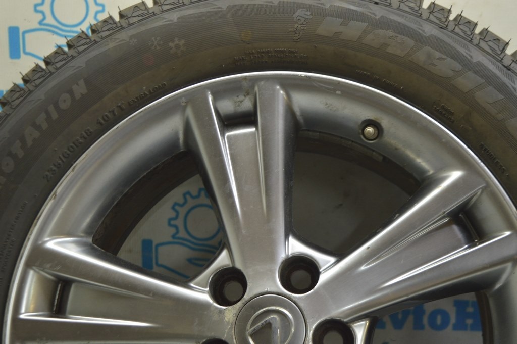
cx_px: 258
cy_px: 172
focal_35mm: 51
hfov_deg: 38.9
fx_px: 732
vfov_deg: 26.4
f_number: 5.6
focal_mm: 34
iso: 400
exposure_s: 1/20
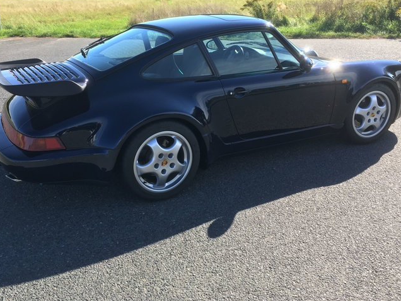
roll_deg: +0.4
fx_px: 405
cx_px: 184
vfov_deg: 40.6
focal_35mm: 35
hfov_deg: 52.6
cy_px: 126
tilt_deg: -22.3
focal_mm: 4.15
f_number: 2.2
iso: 25
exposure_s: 1/496
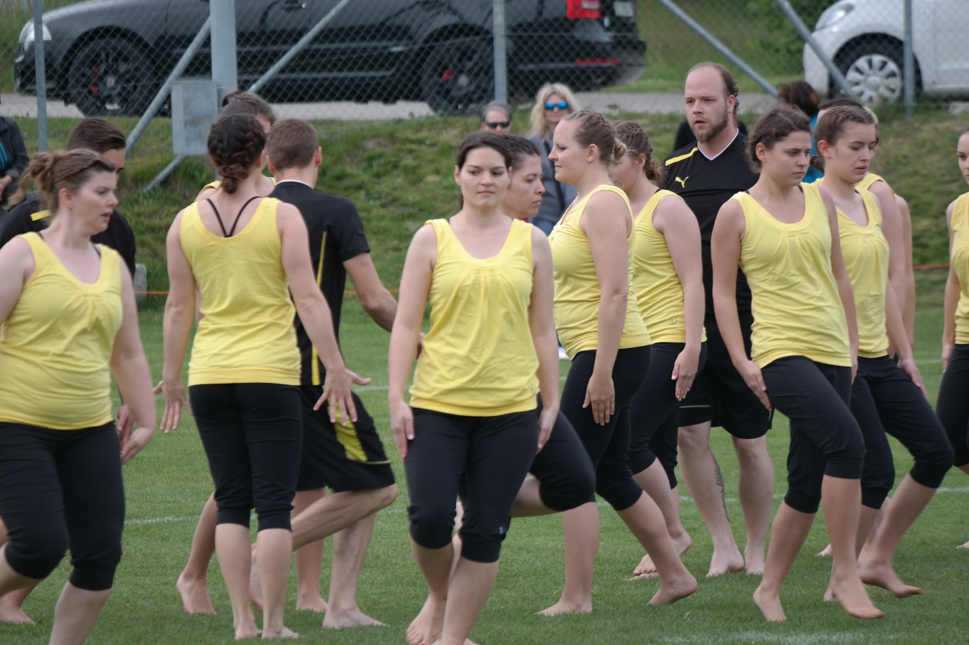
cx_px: 484
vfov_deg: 4.5
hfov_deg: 6.7
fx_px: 8288
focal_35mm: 308
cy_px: 322
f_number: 5.6
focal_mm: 200
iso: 200
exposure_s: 1/250
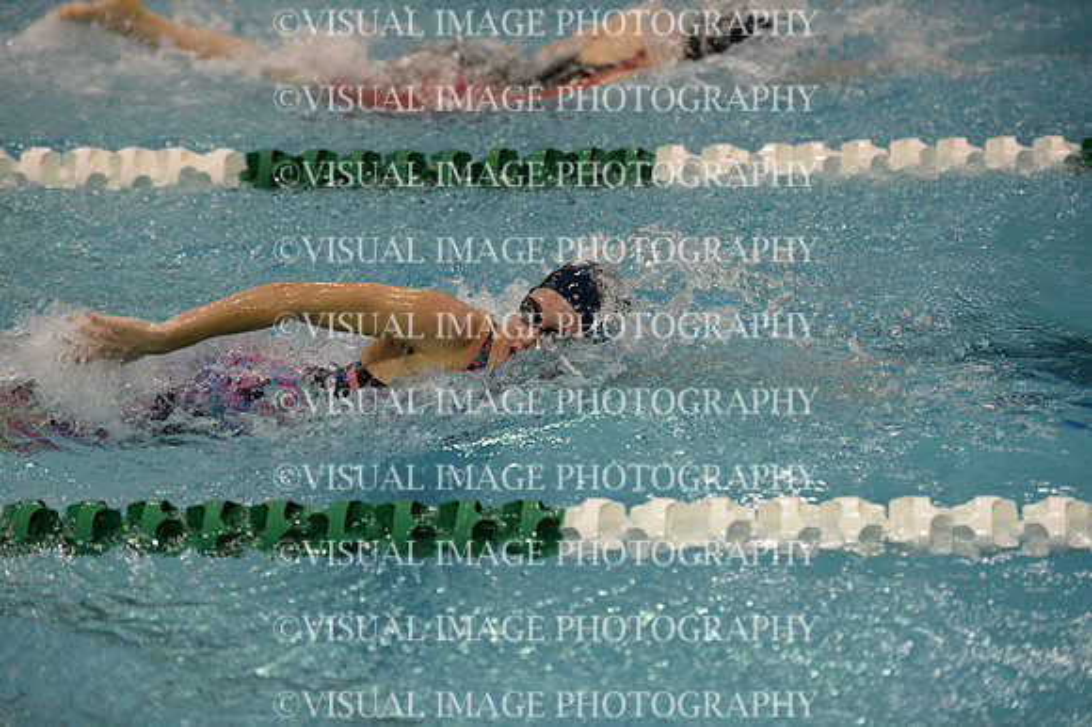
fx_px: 3638
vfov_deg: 11.4
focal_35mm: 120
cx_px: 546
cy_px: 364
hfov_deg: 17.1
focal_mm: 120
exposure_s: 1/800
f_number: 2.8
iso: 6400
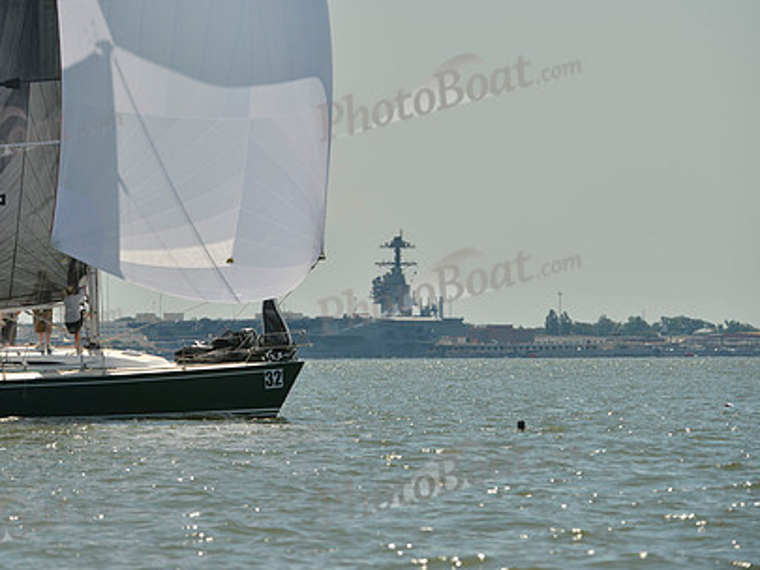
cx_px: 221
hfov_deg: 6.5
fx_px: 6654
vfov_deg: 4.9
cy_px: 217
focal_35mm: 303
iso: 200
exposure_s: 1/1600
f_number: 7.1
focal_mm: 220
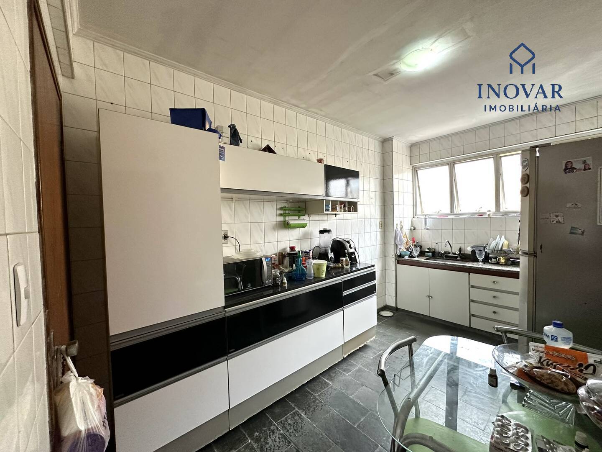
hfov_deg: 102.1
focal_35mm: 14
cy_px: 226
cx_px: 301
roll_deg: +1.7
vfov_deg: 85.7
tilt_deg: -0.9
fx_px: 243
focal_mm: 2.22
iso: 250
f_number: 2.2
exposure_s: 1/120
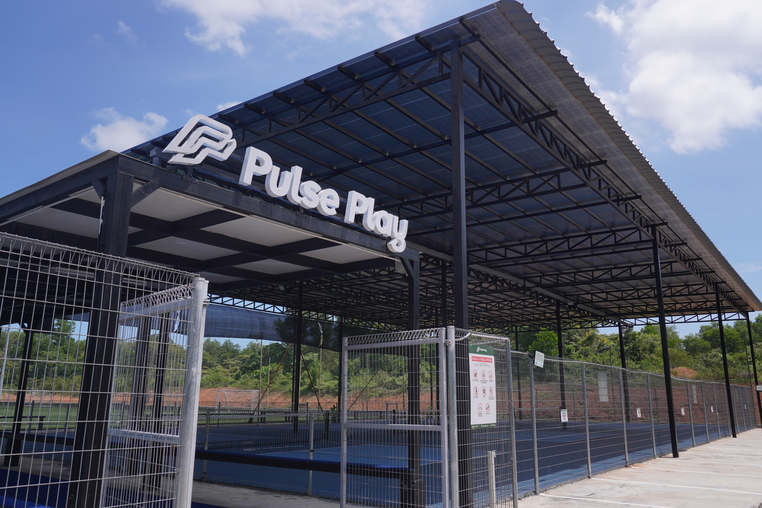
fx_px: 603
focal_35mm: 28
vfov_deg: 45.7
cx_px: 381
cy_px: 254
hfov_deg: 64.6
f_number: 8
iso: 160
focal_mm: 19
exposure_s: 1/640
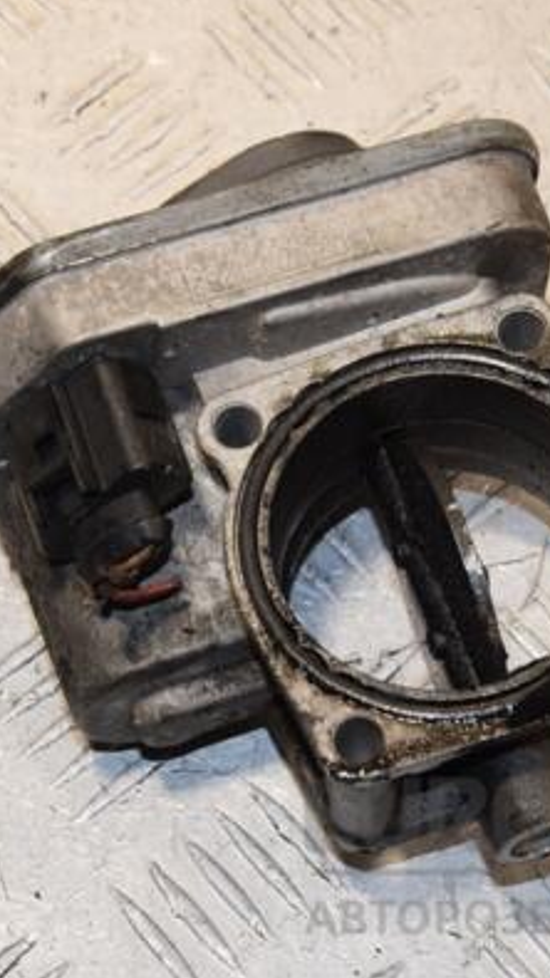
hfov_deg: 9.8
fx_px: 3217
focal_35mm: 124
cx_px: 258
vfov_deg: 17.3
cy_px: 485
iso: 800
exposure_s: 1/200
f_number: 9
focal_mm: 52
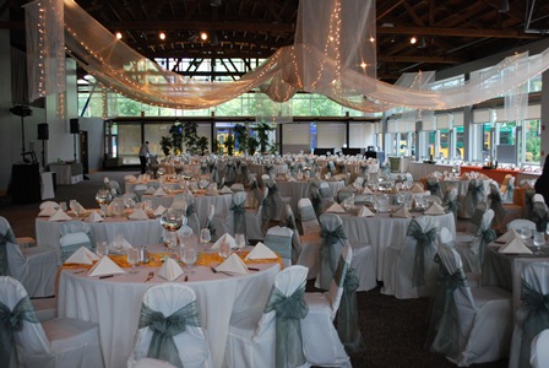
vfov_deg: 34.3
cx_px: 274
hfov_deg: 49.5
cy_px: 184
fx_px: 596
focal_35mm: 39
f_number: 4.5
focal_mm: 26
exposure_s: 1/30
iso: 500
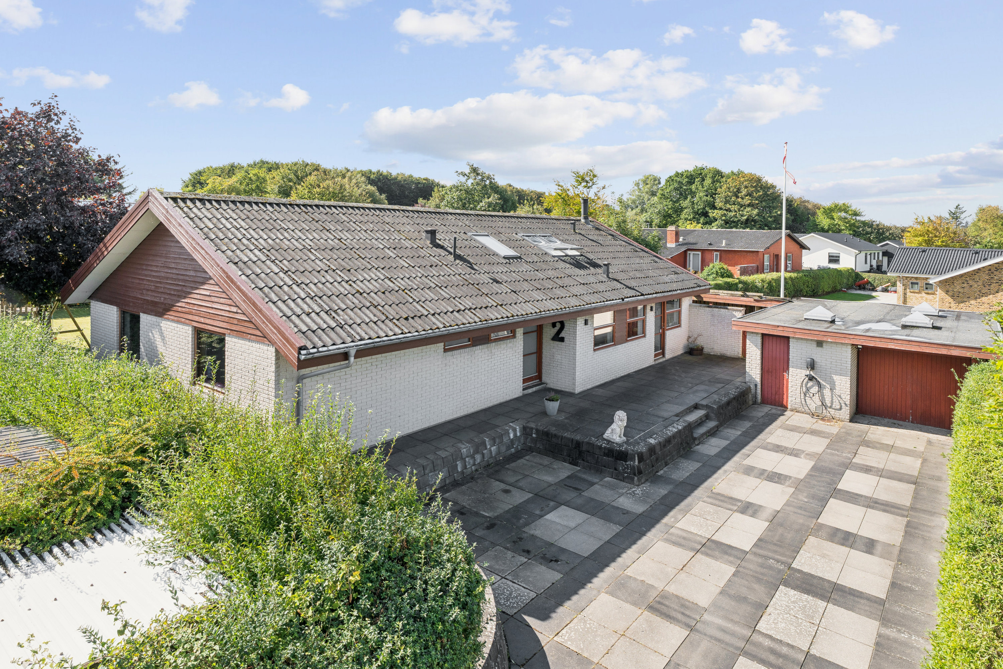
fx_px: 557
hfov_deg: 84.0
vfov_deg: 61.9
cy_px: 334
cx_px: 502
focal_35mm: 20
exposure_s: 1/250
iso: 400
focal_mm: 20
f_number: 10
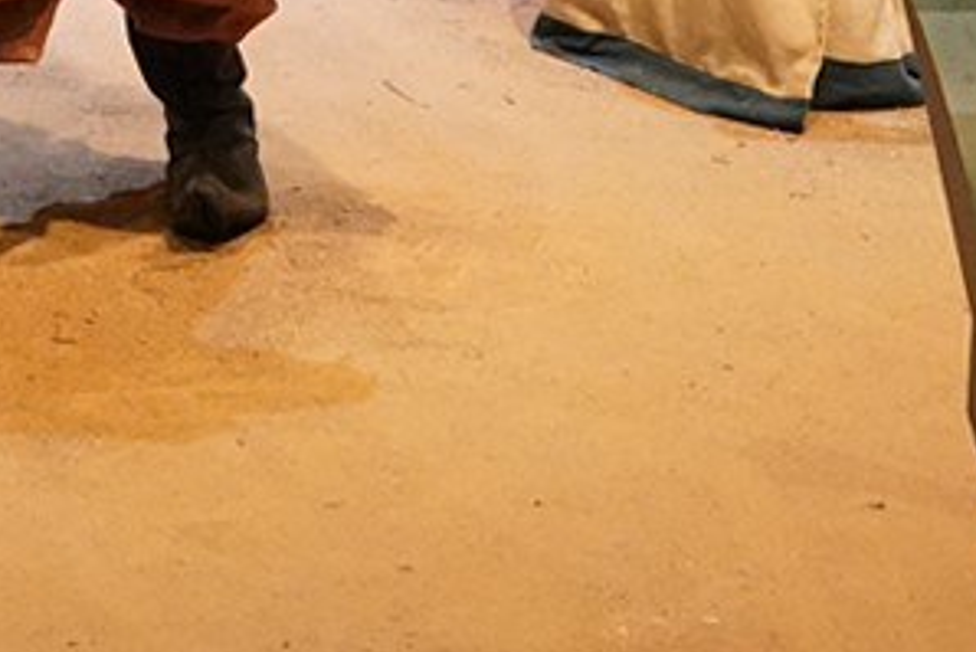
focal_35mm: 235
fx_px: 6374
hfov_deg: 8.7
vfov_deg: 5.7
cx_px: 157
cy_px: -727
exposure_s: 1/80
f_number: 5.6
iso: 6400
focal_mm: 35
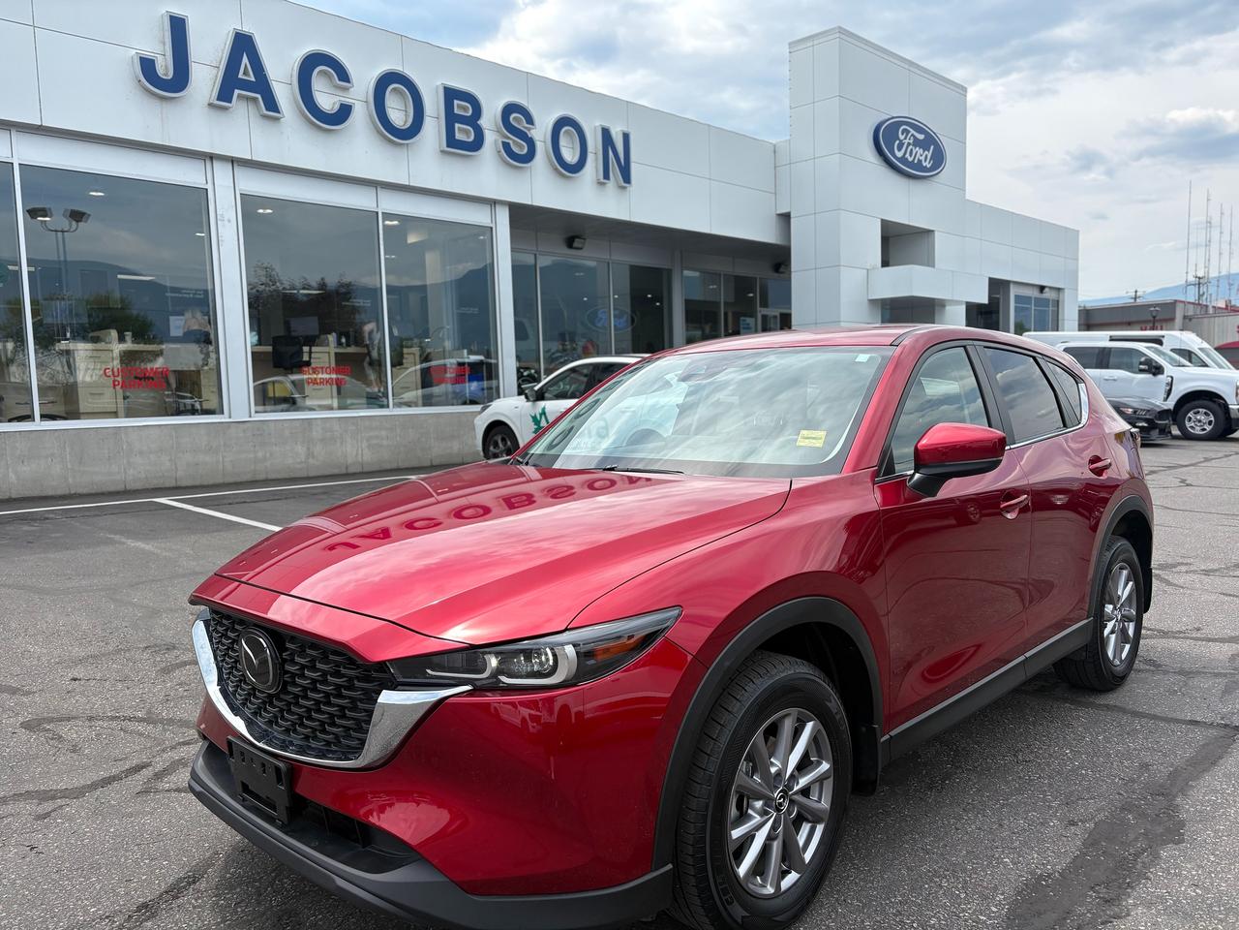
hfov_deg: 67.3
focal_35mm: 26
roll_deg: +1.2
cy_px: 465
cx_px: 620
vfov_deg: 53.1
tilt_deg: -4.9
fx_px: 931
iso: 50
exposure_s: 1/2451
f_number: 1.6
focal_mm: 5.96
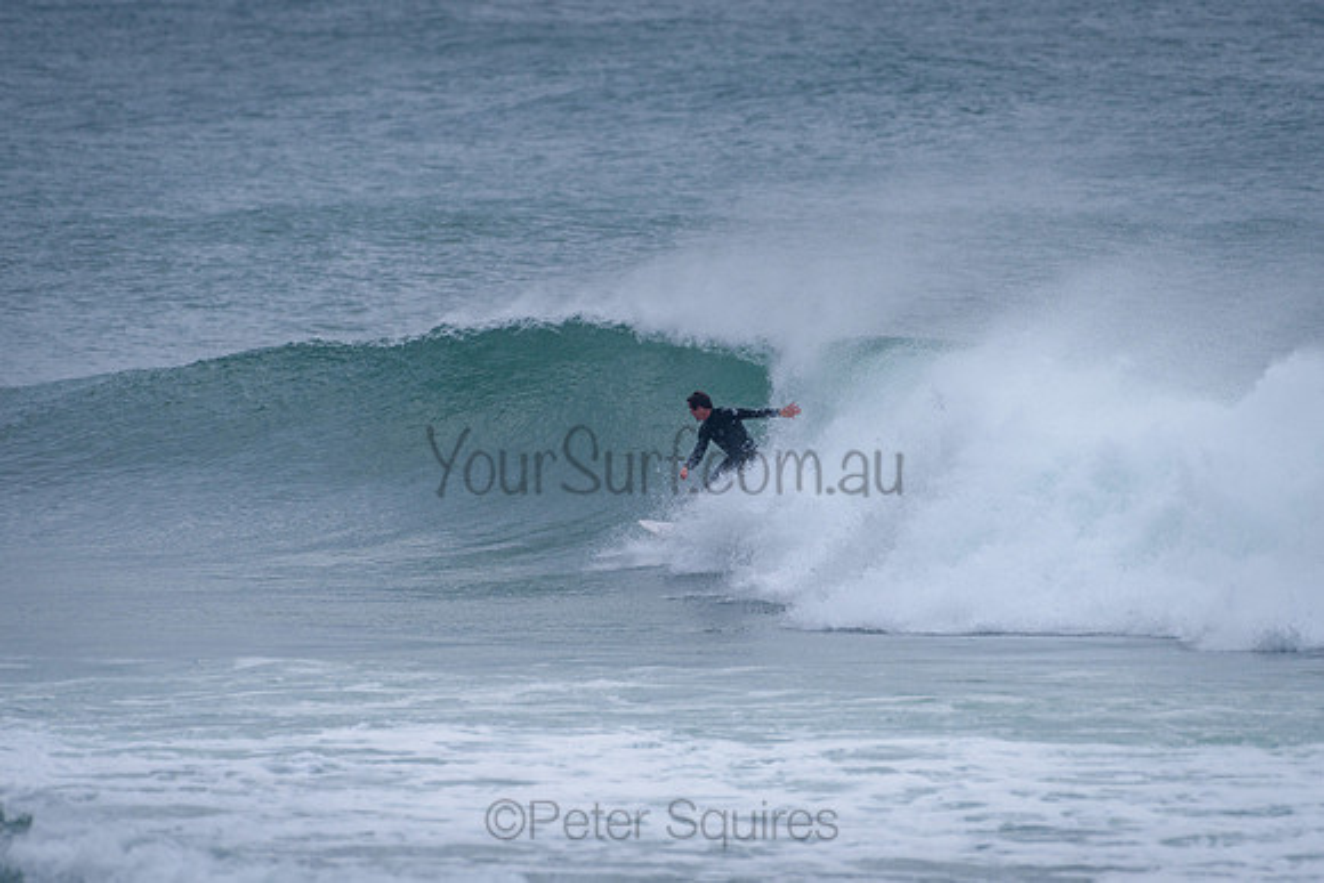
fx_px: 22541
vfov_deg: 2.2
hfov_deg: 3.4
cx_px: 662
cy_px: 442
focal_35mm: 613
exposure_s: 1/2000
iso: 250
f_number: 5.6
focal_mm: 500
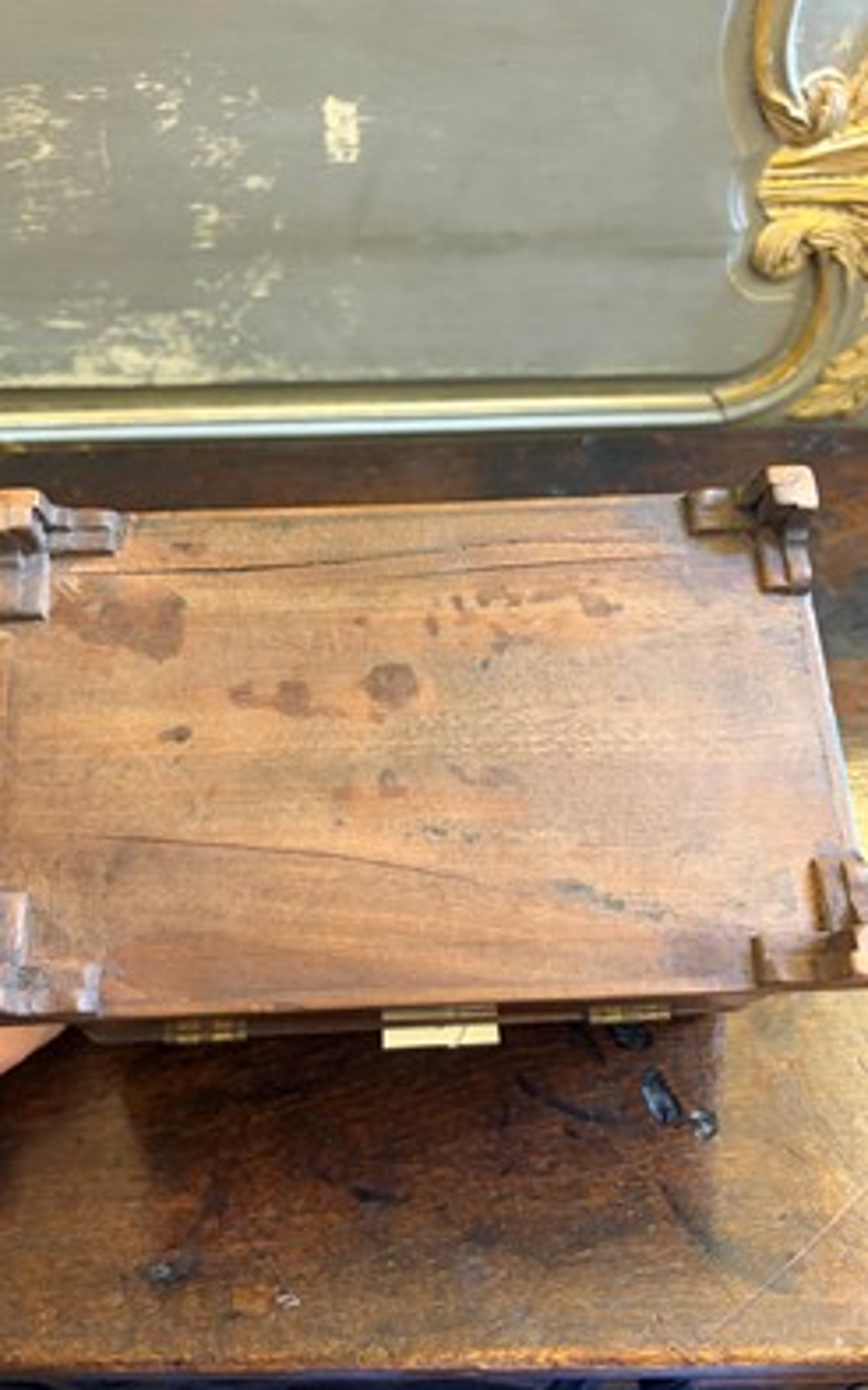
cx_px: 381
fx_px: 1061
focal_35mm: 28
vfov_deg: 66.5
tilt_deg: -48.1
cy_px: 688
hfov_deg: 44.4
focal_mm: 5.96
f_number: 1.6
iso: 320
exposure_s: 1/50
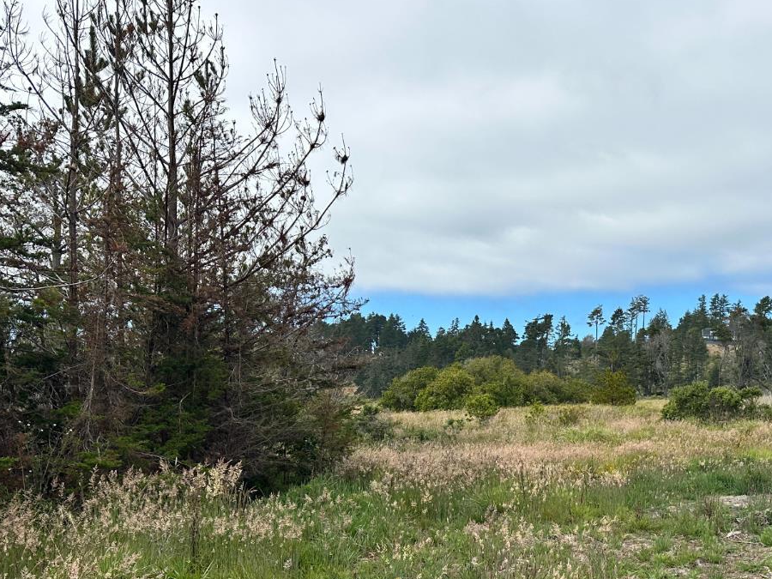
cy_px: 449
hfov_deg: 44.6
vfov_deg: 35.0
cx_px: 611
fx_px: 892
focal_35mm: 40
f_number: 1.78
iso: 80
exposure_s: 1/3861
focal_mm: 6.86
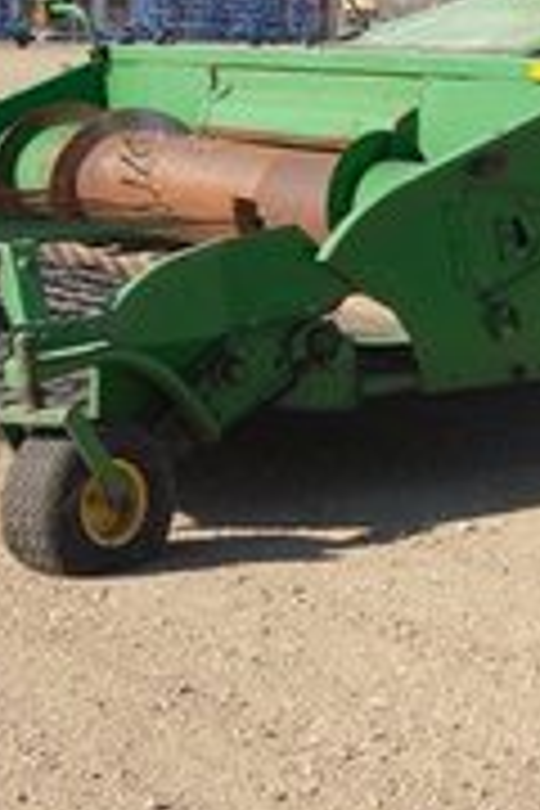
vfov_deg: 18.3
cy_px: 63
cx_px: 724
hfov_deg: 12.1
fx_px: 2475
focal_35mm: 110
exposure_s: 1/122
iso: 80
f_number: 8.2
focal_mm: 6.3
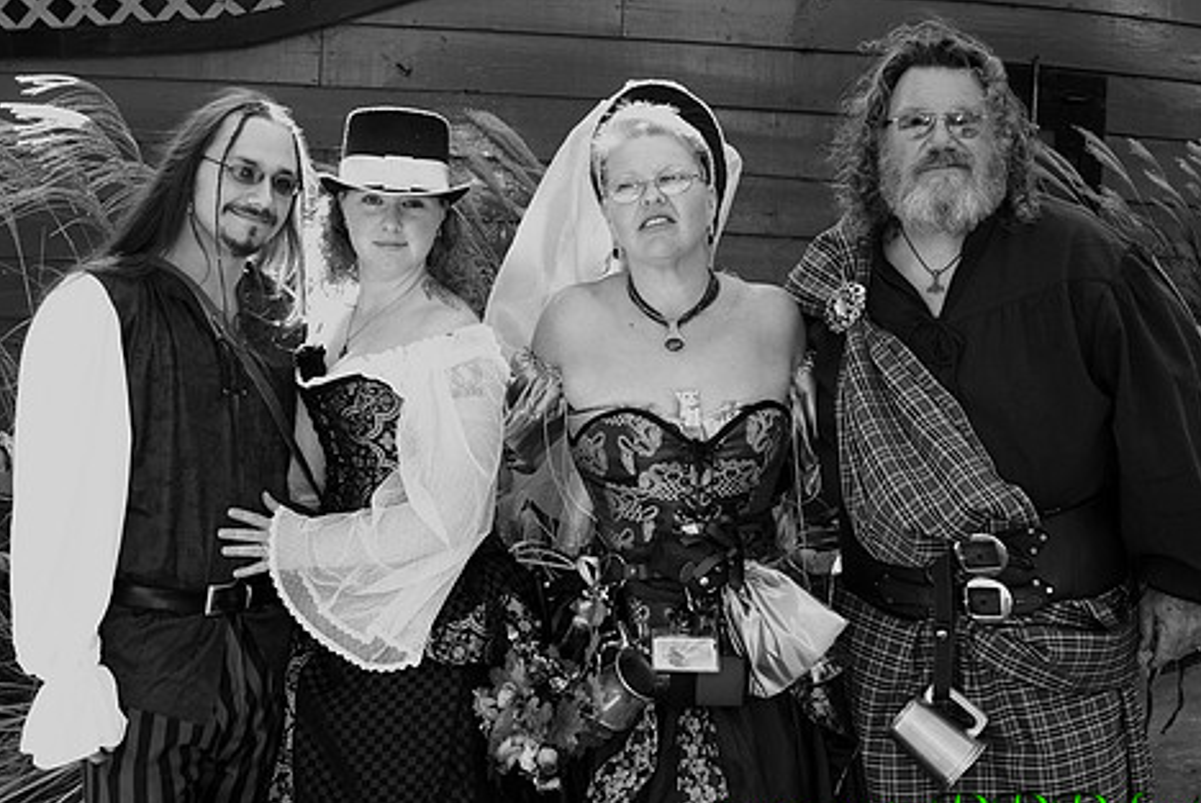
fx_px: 1736
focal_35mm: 52
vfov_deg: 26.0
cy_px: 368
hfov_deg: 38.2
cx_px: 613
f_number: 3.2
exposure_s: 1/160
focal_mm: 28
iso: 400
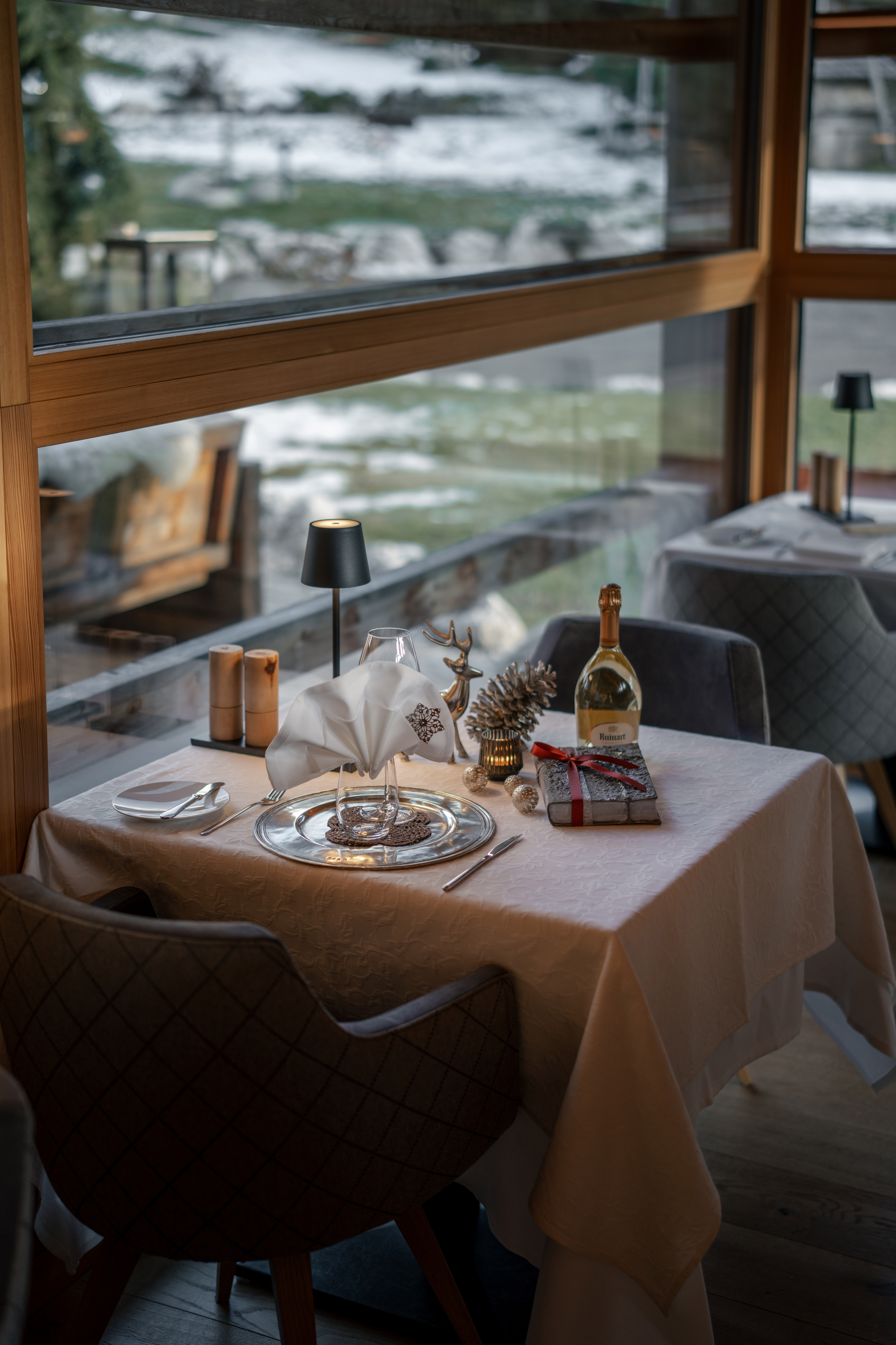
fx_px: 1867
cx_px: 448
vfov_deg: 39.6
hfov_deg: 27.0
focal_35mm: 50
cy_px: 672
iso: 100
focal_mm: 50
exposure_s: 1/200
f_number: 1.4
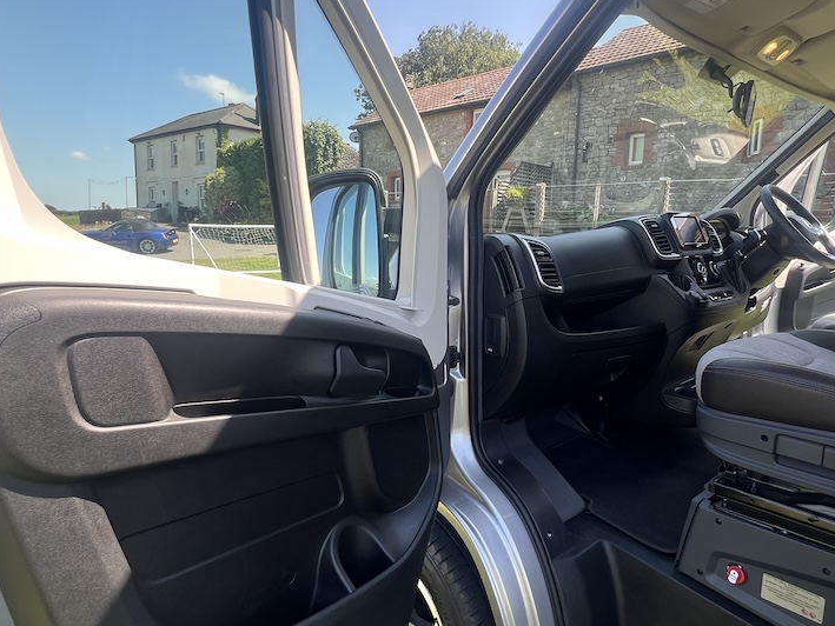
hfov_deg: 76.1
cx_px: 469
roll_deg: -2.0
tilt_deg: -8.9
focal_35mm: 22
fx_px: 531
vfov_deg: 61.1
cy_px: 328
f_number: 1.8
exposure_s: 1/173
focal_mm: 1.57
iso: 32
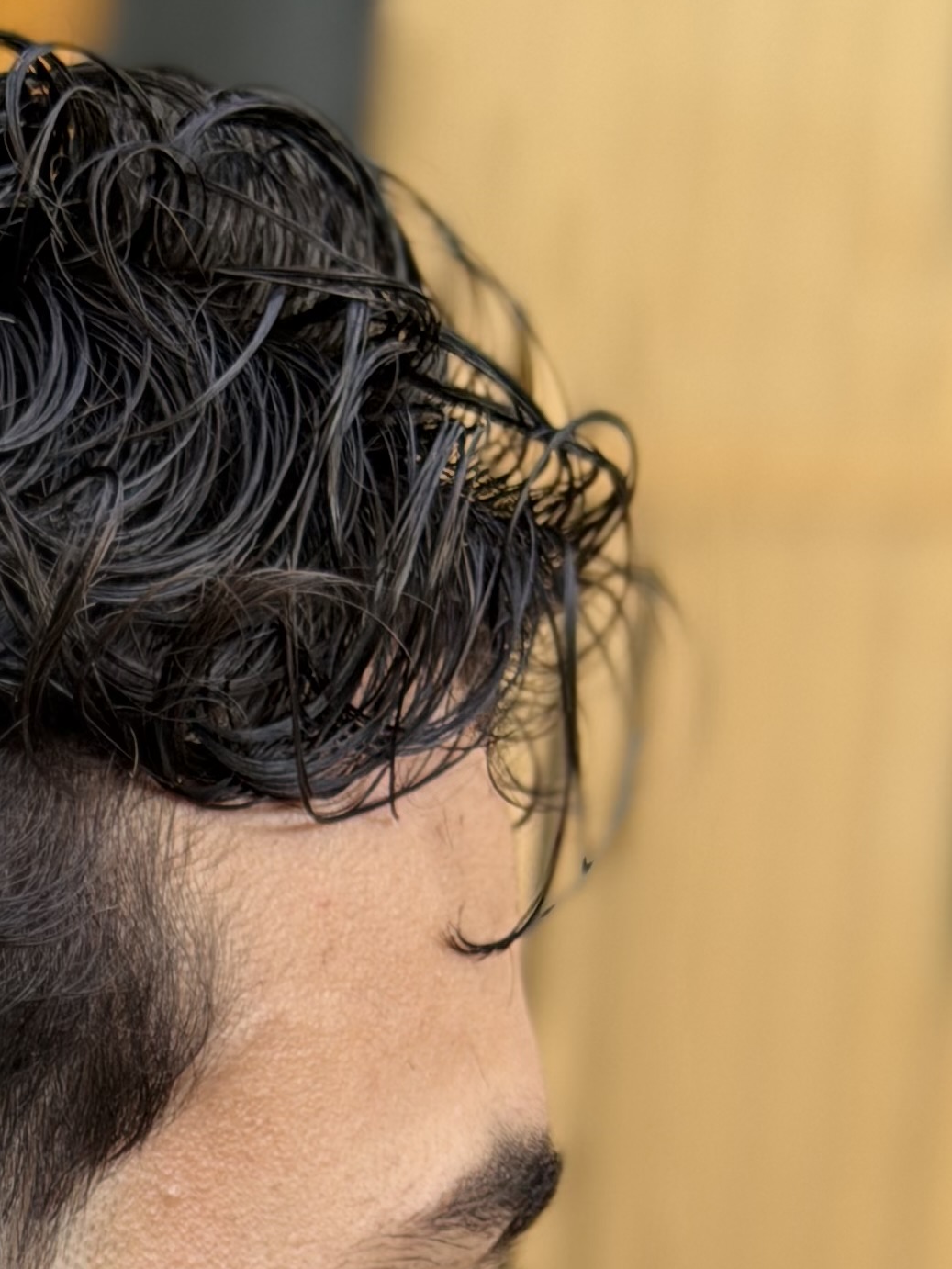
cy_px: 1712
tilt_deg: -12.1
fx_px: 5132
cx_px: -434
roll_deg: -4.3
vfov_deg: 13.5
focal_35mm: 140
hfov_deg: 10.3
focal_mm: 6.76
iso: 100
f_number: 1.78
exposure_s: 1/121
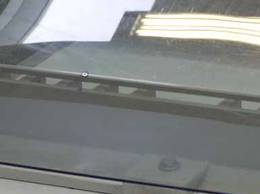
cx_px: 292
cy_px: 352
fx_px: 1538
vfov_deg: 7.0
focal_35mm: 205
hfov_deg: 9.6
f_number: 2.5
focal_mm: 14
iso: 160
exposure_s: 1/125
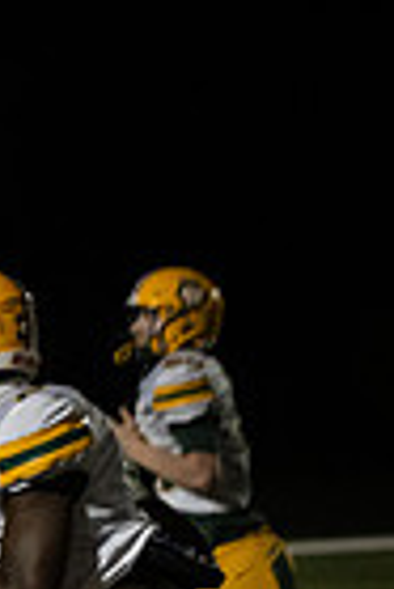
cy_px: 697
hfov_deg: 3.1
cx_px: -818
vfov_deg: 4.8
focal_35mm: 429
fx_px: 7025
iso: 3200
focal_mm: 103
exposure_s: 1/1250
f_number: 2.8
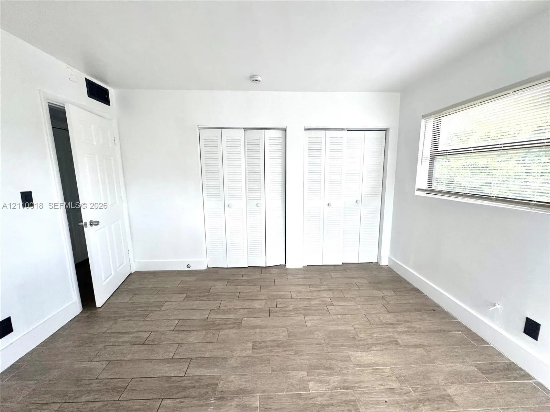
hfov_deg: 102.1
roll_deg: +0.1
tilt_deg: -9.2
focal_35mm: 14
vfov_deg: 85.7
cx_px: 275
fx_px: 222
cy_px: 206
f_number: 2.2
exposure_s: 1/99
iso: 160
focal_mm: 2.22
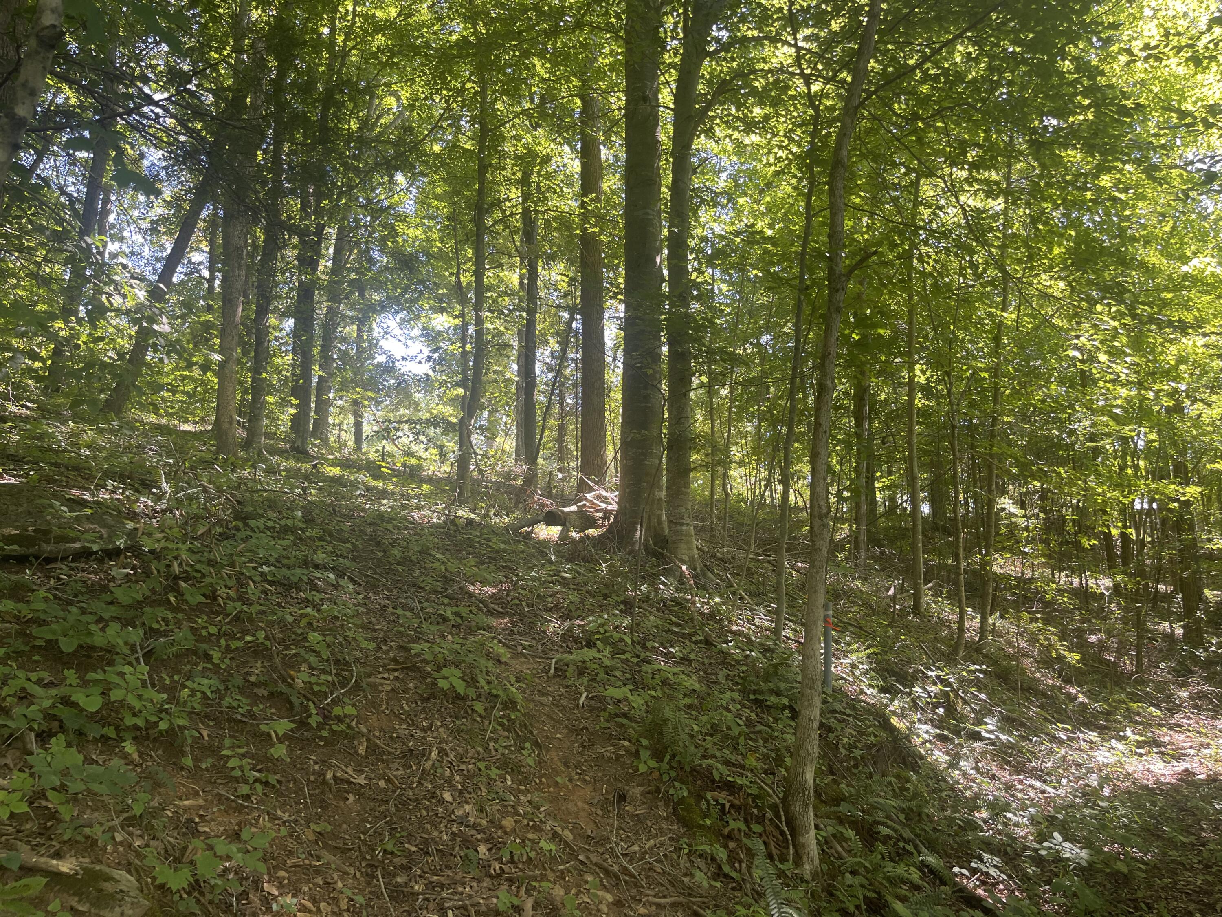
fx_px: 883
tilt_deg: +10.3
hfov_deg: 69.4
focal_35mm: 25
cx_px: 611
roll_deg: +2.5
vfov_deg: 54.9
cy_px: 458
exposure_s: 1/121
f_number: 1.6
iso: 64
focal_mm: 5.1
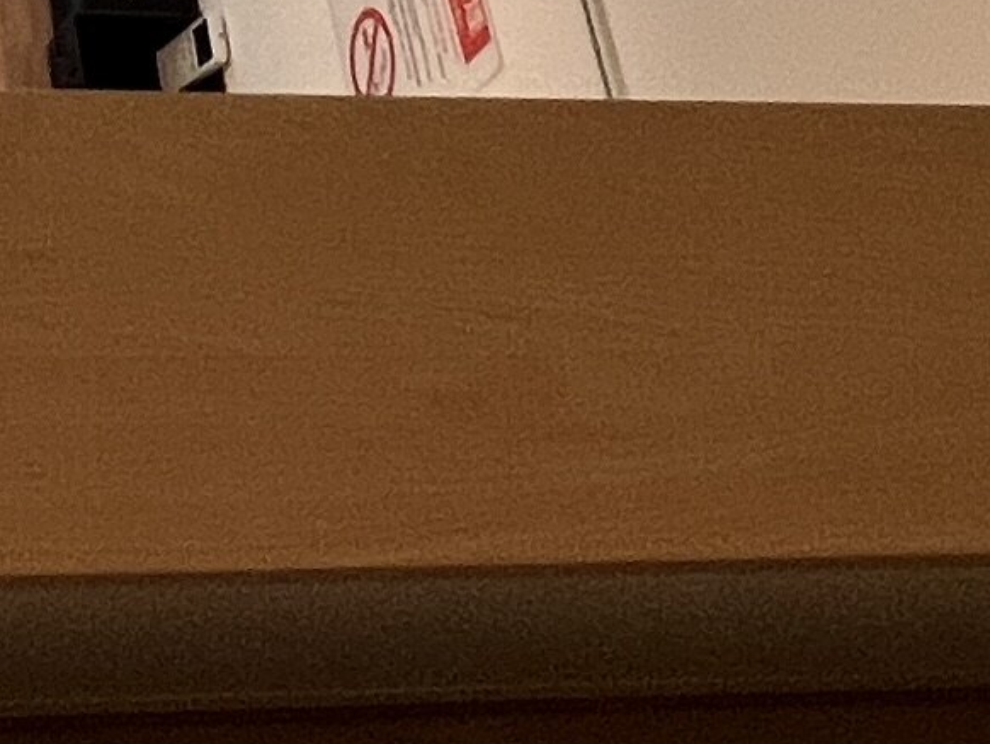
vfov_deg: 14.0
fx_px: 2575
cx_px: -286
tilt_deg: -52.5
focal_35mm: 90
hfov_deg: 20.0
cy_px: -717
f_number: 1.8
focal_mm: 1.57
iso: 80
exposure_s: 1/100
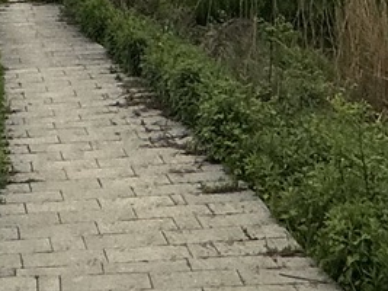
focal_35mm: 105
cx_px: 32
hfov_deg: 18.4
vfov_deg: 11.4
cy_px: -436
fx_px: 1176
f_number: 2.2
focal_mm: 2.22
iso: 40
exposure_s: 1/274
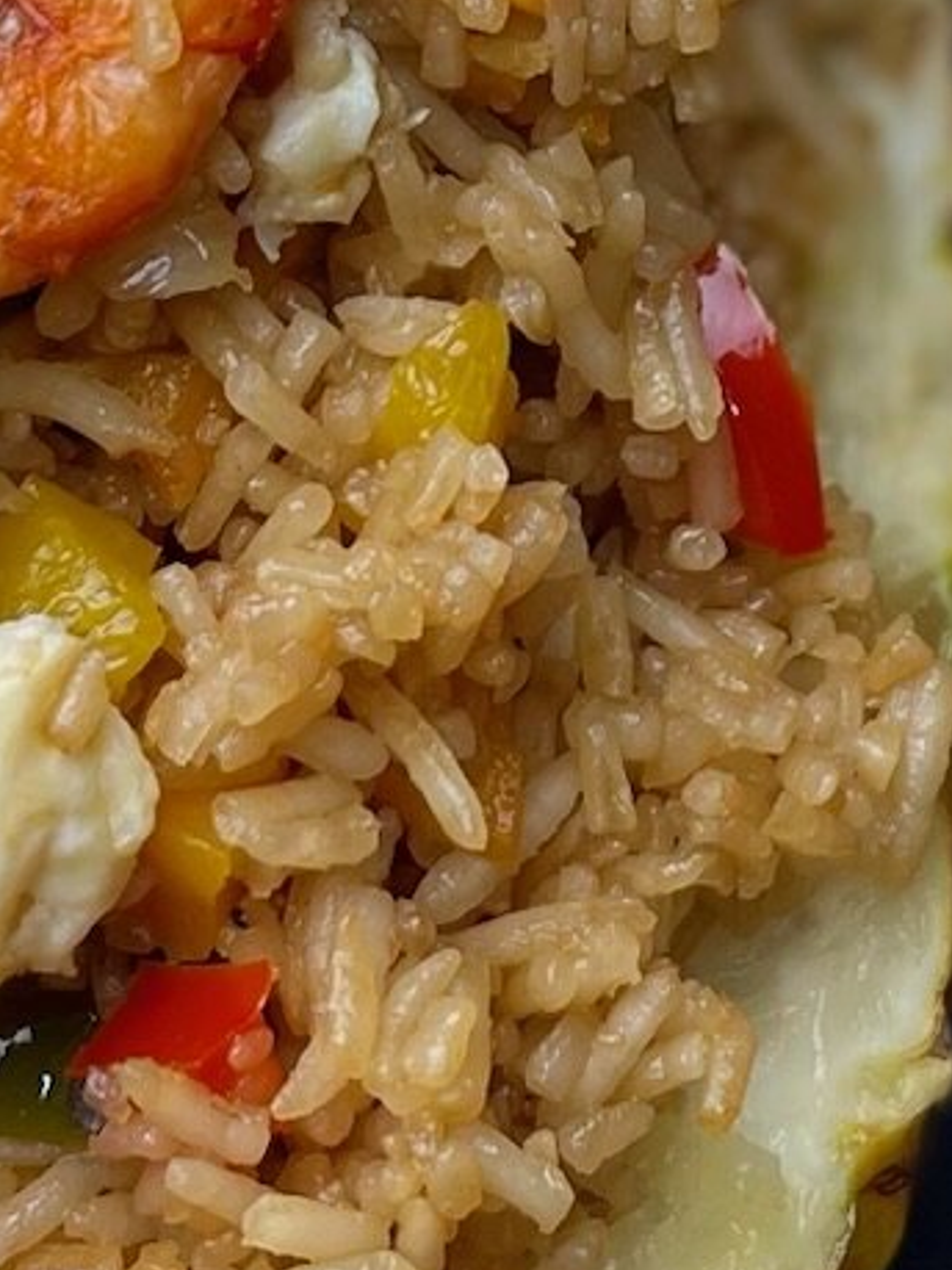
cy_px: -470
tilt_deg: -62.6
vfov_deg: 15.9
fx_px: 4256
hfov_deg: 12.8
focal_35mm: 116
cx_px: 570
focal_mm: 4.2
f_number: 1.6
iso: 32
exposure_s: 1/121
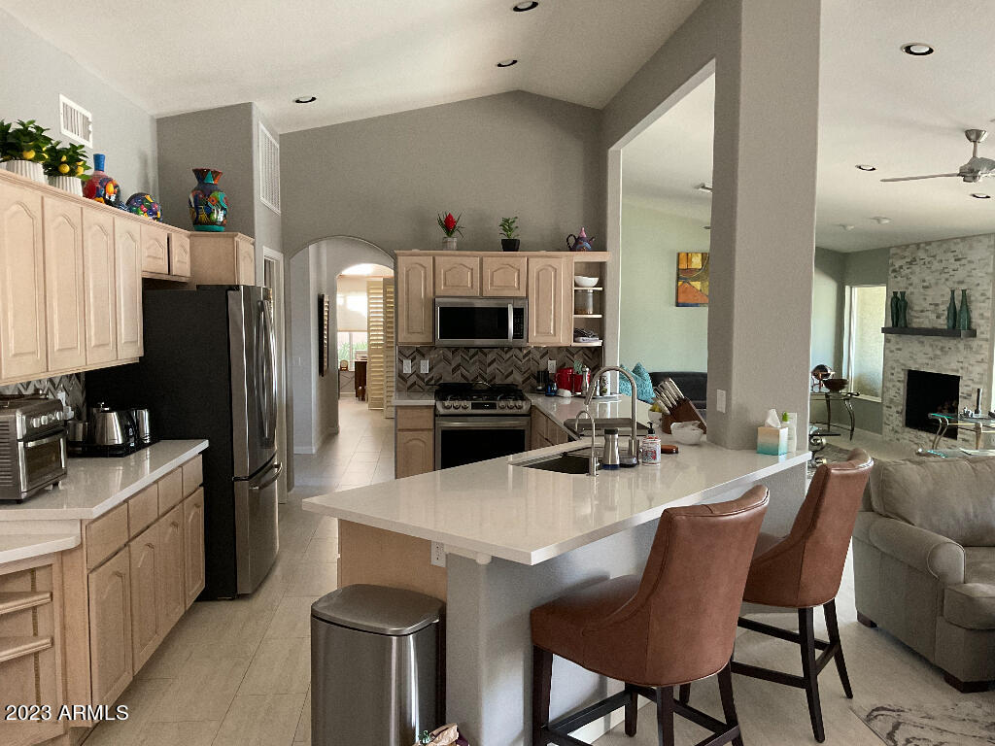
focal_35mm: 29
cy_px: 373
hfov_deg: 61.7
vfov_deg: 48.2
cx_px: 498
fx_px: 834
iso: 200
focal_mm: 3
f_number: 1.8
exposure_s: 1/60
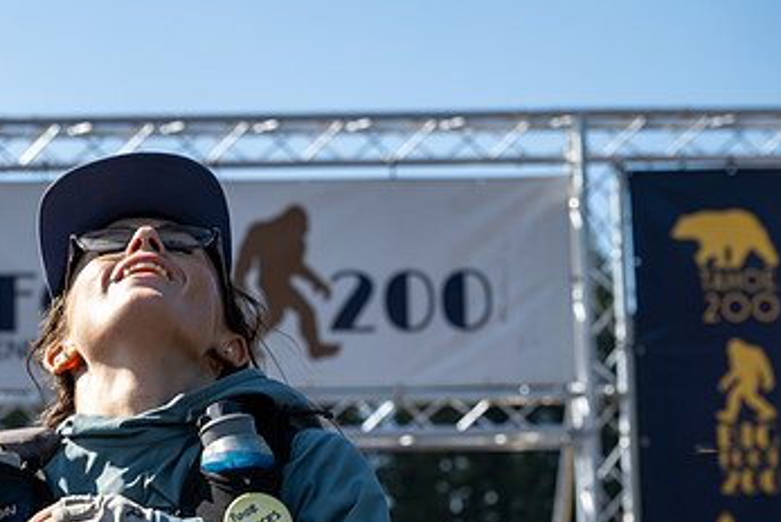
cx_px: 133
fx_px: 2540
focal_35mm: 117
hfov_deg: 17.3
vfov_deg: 11.7
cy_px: 379
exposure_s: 1/640
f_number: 6.3
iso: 160
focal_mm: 70
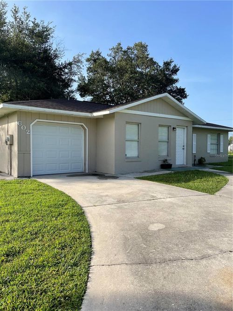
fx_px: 233
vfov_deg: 67.3
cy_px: 156
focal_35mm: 26
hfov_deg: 53.0
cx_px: 116
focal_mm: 4.2
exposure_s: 1/2174
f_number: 1.6
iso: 32
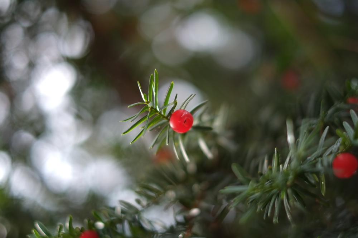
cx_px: 179
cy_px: 119
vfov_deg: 25.5
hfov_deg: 37.5
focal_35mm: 53
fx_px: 527
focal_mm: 35
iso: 100
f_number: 1.4
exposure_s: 1/500
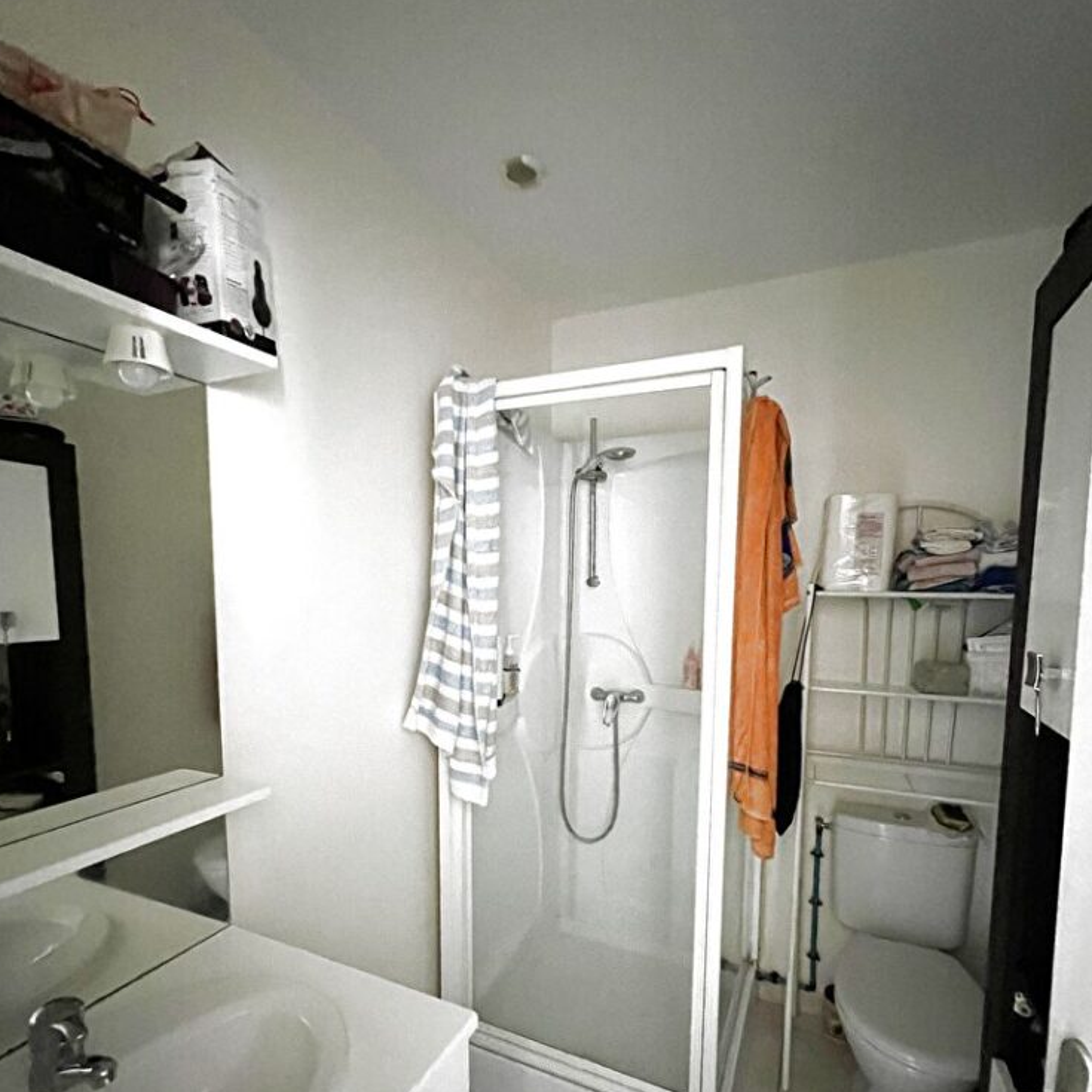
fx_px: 571
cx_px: 547
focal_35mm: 16
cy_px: 634
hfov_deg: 87.4
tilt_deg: -2.6
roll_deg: -0.5
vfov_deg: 86.7
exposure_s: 1/30
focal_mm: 1.57
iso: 1250
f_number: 1.8
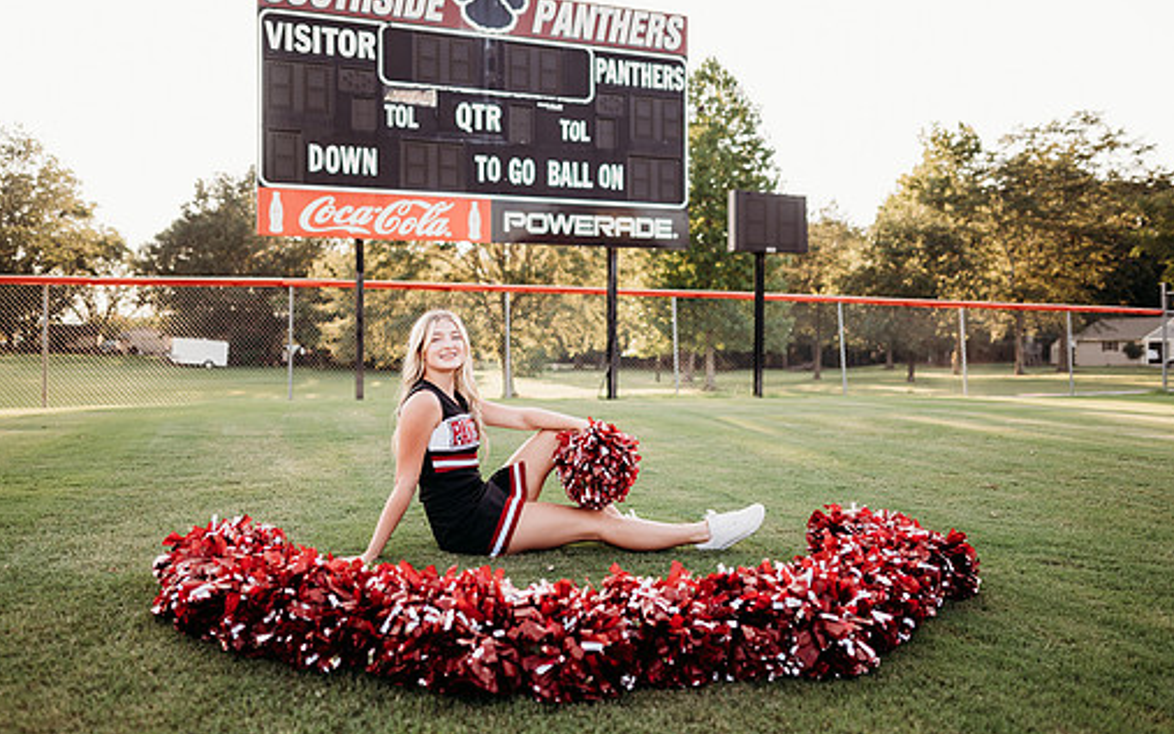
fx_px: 896
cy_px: 346
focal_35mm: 28
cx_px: 565
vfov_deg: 44.5
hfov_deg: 66.4
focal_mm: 24
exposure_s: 1/500
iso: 125
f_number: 2
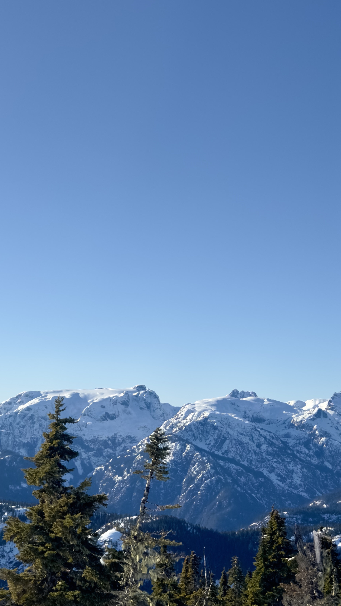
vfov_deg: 32.8
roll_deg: -1.1
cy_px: 279
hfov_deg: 18.6
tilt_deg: +8.4
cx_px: 64
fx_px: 1029
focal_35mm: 64
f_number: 1.78
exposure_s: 1/9434
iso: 100
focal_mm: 6.86
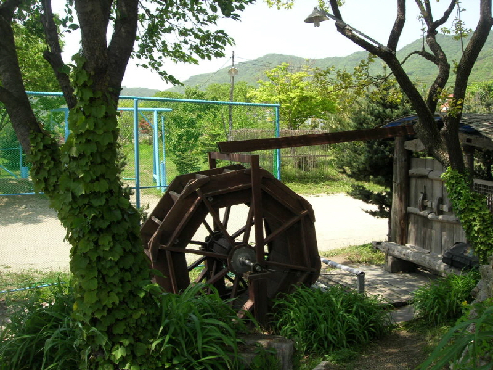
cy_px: 185
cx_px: 246
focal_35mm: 38
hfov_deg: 49.0
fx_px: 541
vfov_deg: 37.7
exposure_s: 1/224
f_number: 4.8
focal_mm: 7.8
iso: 64
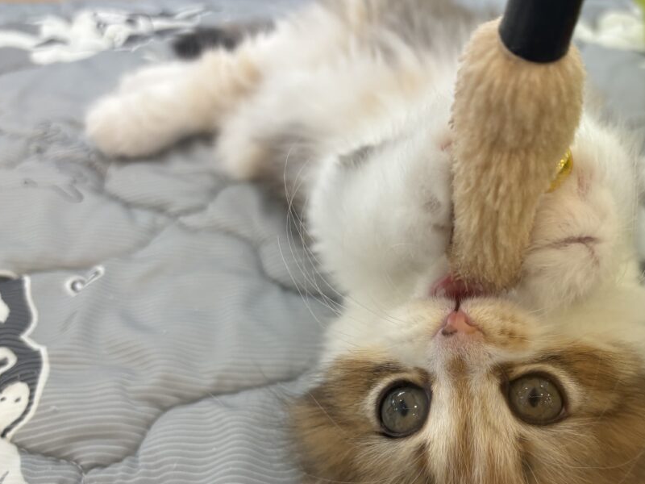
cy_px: 311
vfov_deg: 36.5
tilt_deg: -38.4
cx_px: 451
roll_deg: -2.3
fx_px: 727
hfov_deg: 46.8
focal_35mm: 39
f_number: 1.6
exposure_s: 1/100
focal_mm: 5.96
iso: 100
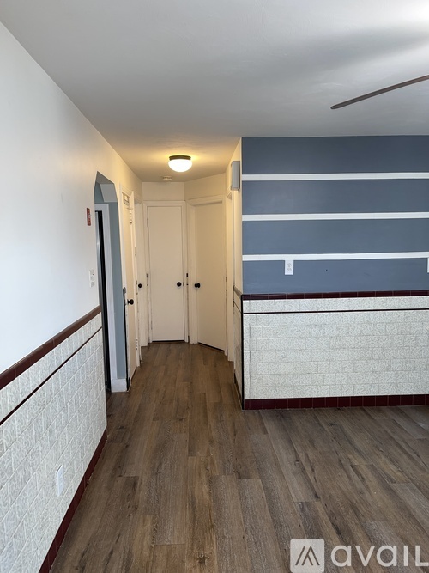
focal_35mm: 26
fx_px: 430
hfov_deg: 53.0
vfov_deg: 67.3
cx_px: 214
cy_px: 286
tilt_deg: -7.0
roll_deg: +1.0
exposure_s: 1/23
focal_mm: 5.1
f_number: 1.6
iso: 40
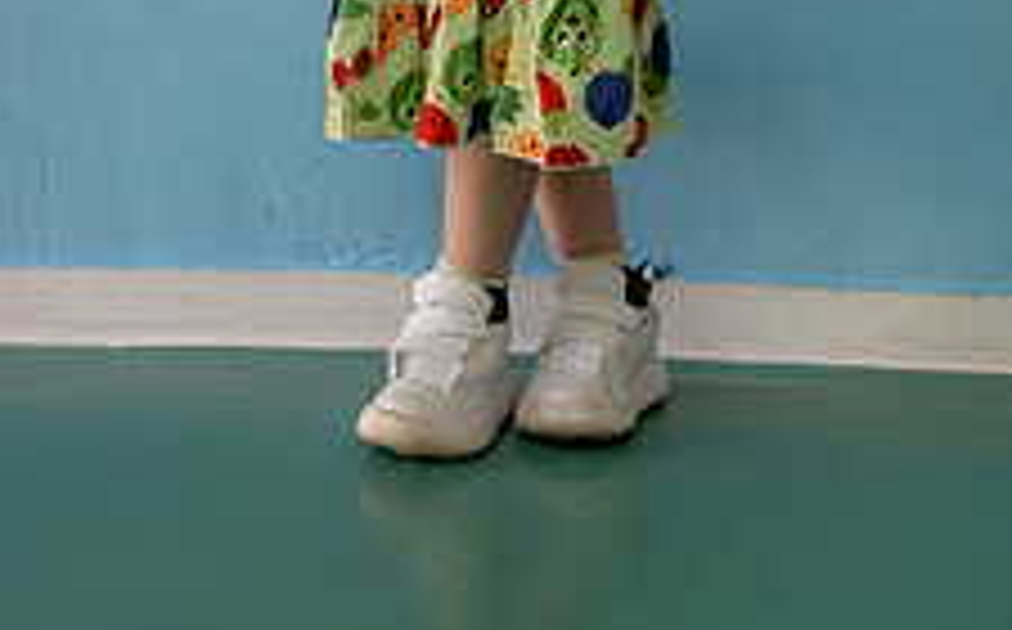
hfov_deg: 14.2
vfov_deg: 8.7
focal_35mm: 147
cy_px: -342
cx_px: 423
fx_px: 4049
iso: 1600
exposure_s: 1/160
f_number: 5.6
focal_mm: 72
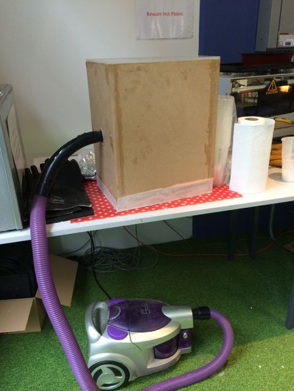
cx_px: 147
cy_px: 196
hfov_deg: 46.8
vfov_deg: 60.0
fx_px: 340
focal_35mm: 30
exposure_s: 1/30
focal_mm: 4.12
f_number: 2.2
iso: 125
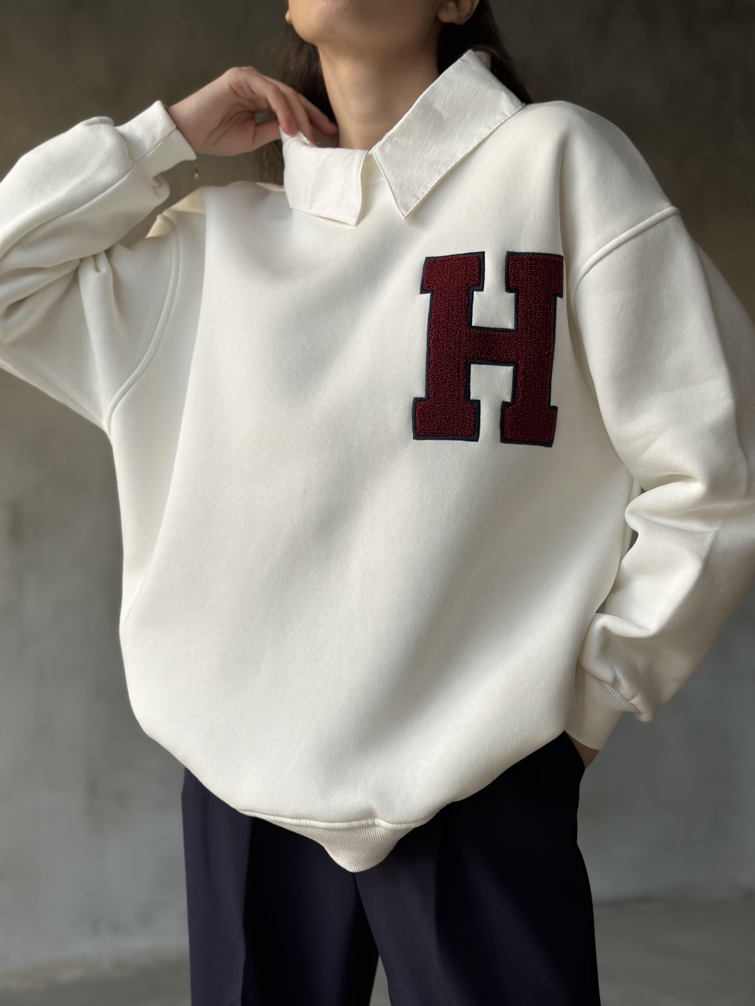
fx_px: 1396
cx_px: 378
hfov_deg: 30.3
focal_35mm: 48
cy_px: 503
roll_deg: -0.8
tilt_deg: +0.6
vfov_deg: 39.7
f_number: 1.78
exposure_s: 1/121
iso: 100
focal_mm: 6.86
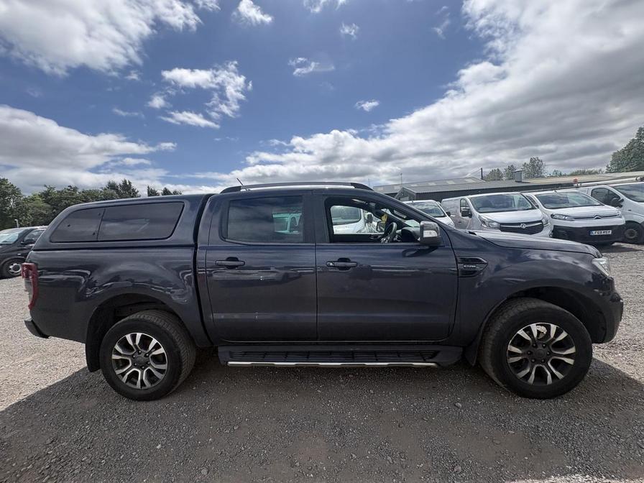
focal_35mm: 14
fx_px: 260
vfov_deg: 85.7
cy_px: 242
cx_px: 322
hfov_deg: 102.1
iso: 50
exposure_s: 1/2208
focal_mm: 2.22
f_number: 2.2
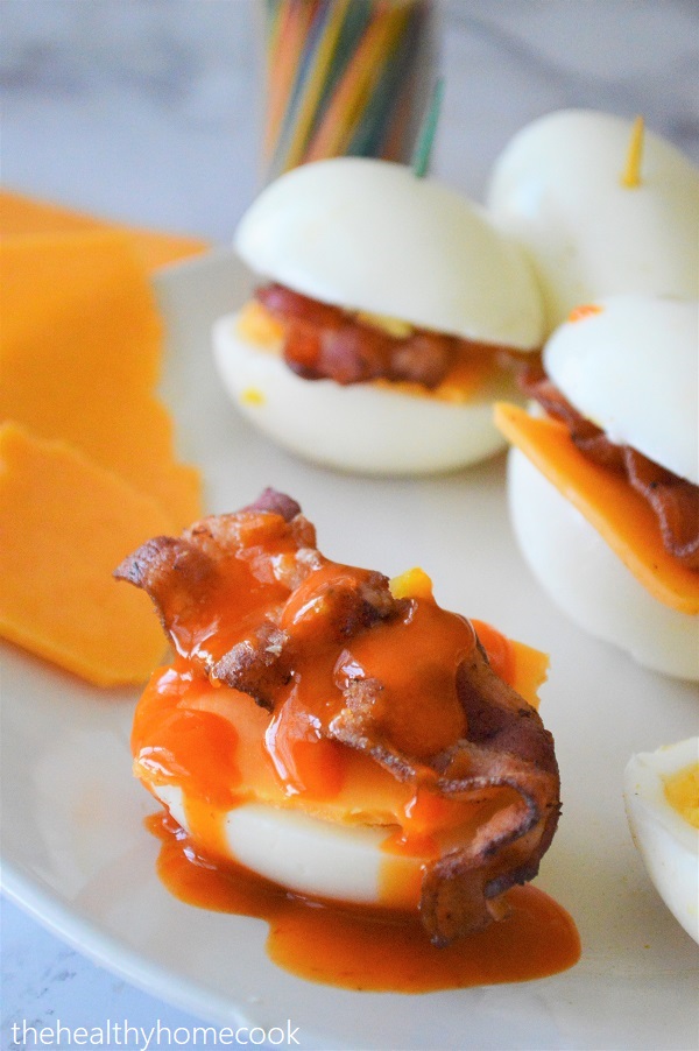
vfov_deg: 27.0
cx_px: 350
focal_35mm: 75
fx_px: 2188
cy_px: 526
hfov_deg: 18.2
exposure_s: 1/500
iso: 2800
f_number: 5.6
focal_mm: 50
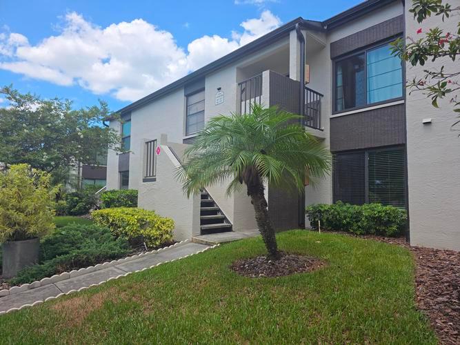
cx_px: 230
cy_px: 172
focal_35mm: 23
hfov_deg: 73.9
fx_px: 306
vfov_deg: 58.9
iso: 12
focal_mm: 6.3
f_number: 1.7
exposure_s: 1/697
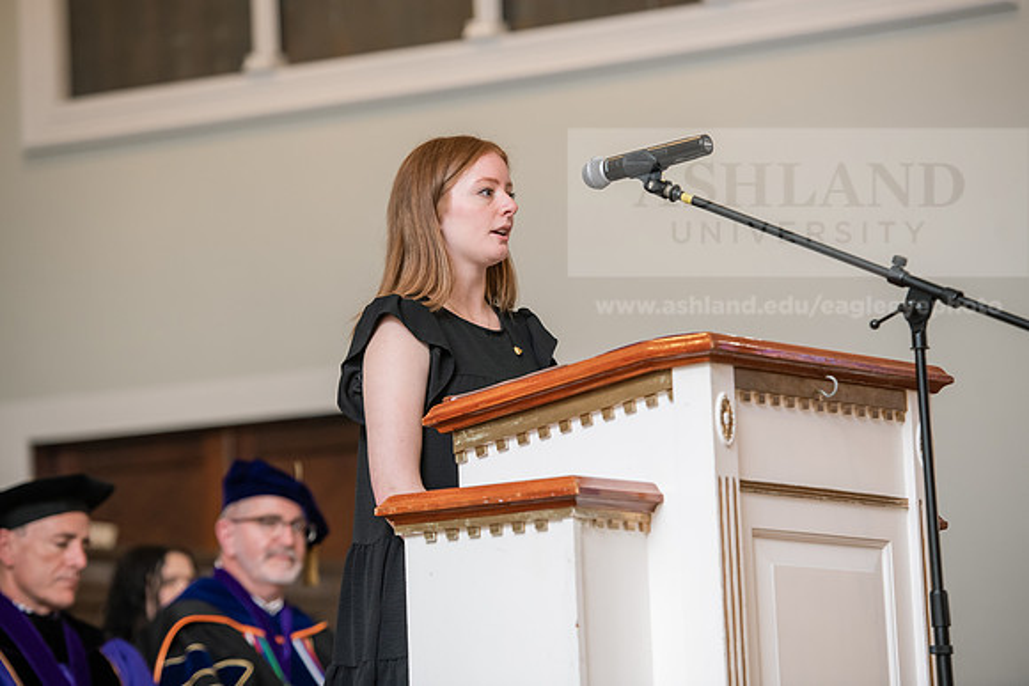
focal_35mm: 140
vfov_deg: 9.8
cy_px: 343
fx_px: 4002
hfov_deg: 14.7
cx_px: 514
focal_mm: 140
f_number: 3.5
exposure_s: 1/200
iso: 1250
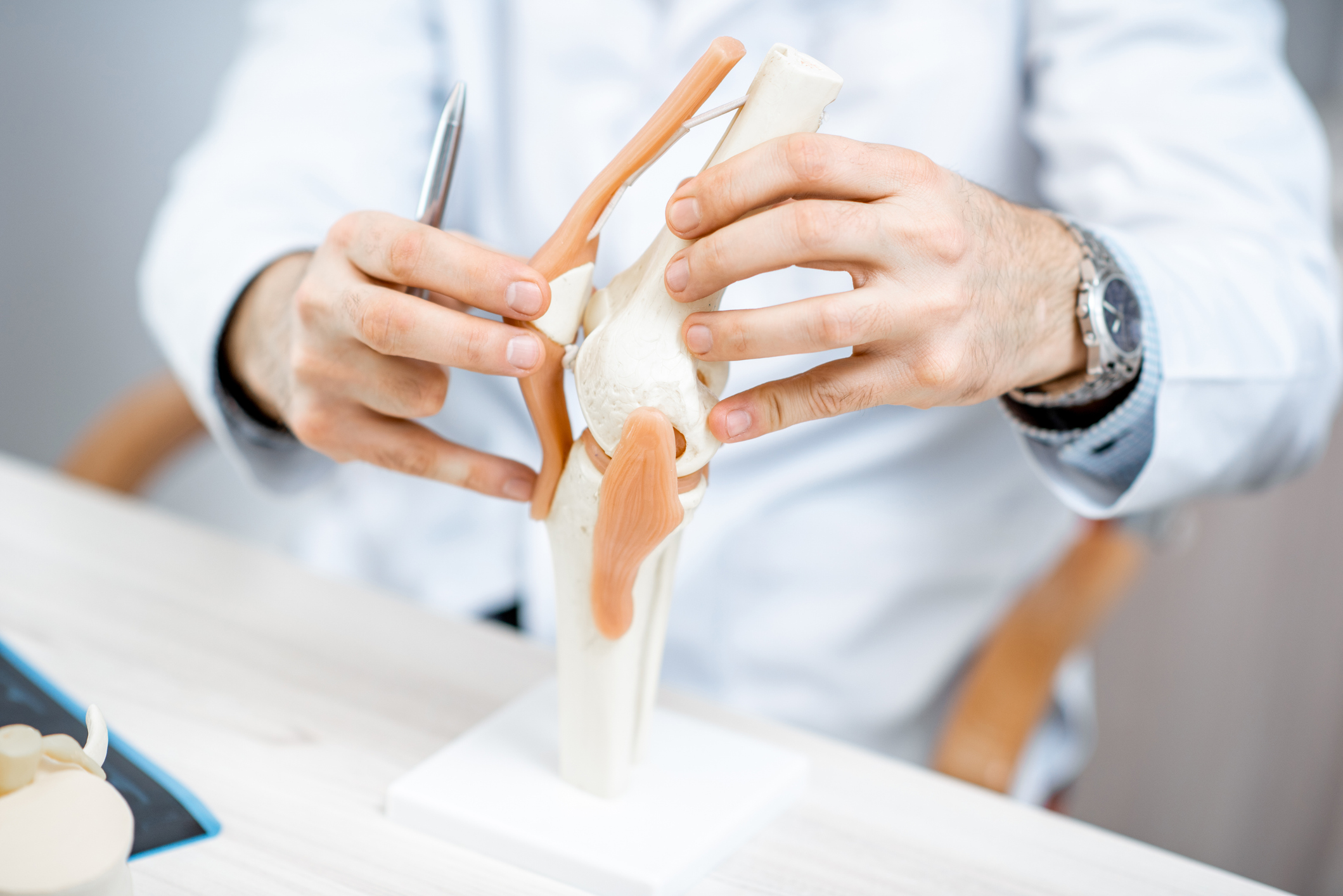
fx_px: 3172
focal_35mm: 85
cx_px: 672
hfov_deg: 23.9
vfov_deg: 16.1
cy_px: 448
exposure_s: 1/200
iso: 320
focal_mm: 85
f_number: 2.2
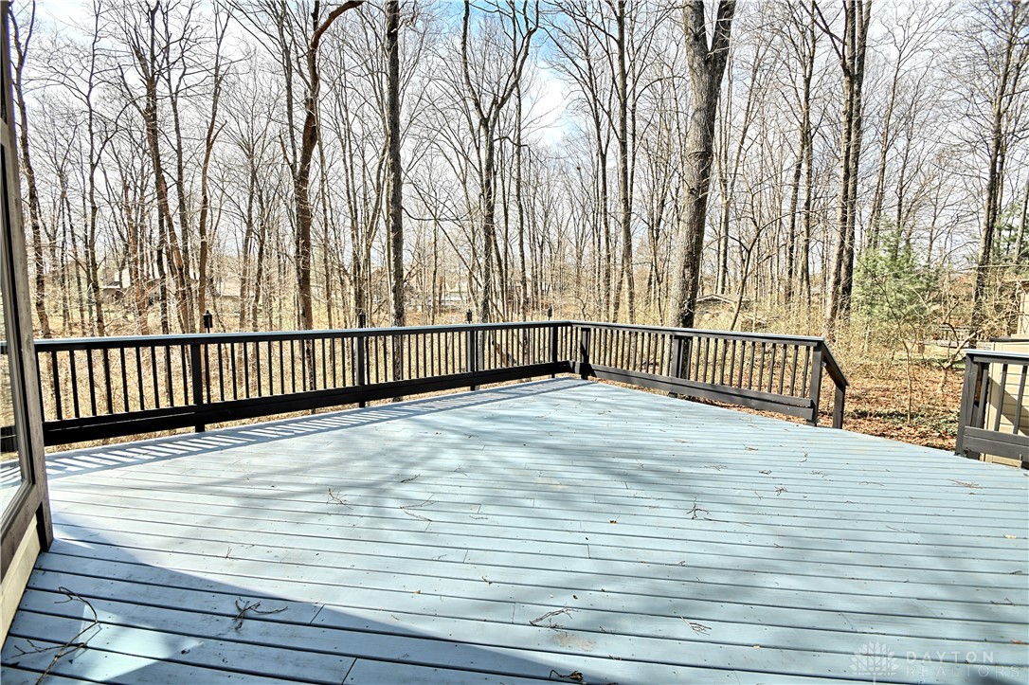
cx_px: 514
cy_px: 342
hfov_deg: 100.4
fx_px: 429
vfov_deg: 77.3
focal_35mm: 15
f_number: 8
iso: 100
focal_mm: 10
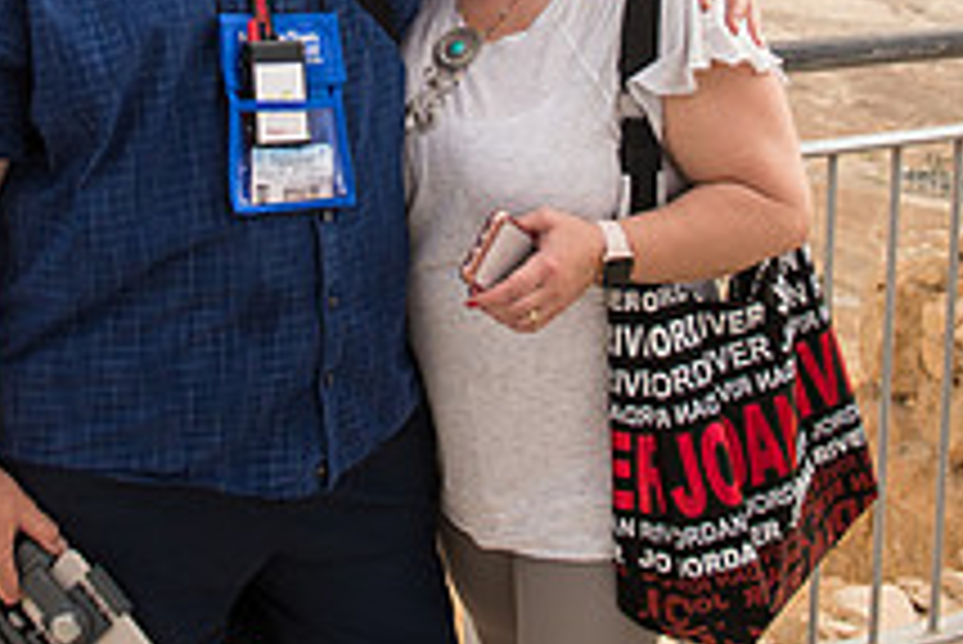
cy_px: -200
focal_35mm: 65
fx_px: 1740
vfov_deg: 19.3
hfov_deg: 30.8
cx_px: 342
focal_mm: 24
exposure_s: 1/2500
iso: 200
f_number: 2.8
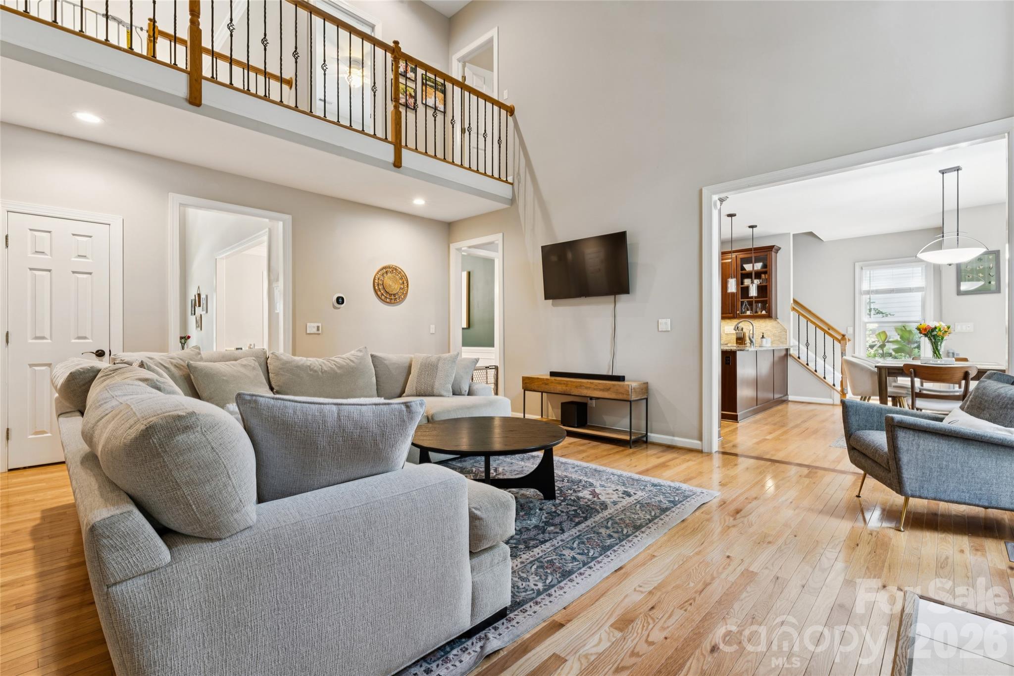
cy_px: 338
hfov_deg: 95.7
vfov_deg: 72.7
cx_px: 507
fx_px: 459
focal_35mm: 16
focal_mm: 16.3
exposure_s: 2
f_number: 13
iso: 100
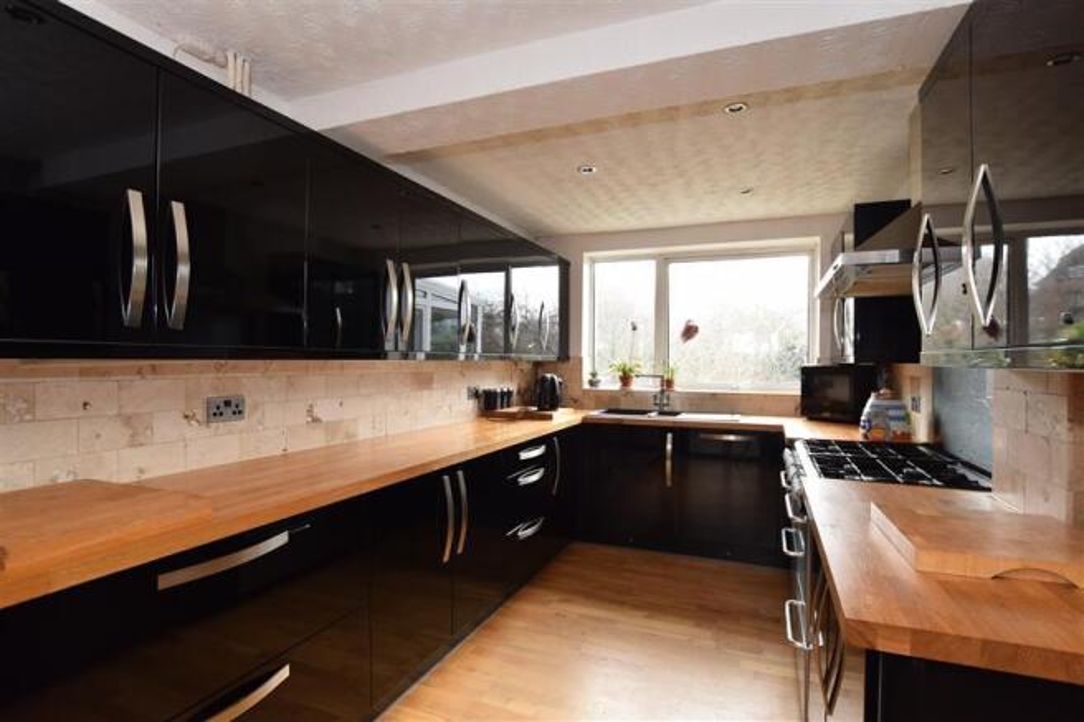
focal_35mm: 18
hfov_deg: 90.0
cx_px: 542
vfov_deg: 67.4
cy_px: 361
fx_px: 542
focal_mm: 12
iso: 400
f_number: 6.3
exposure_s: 1/40
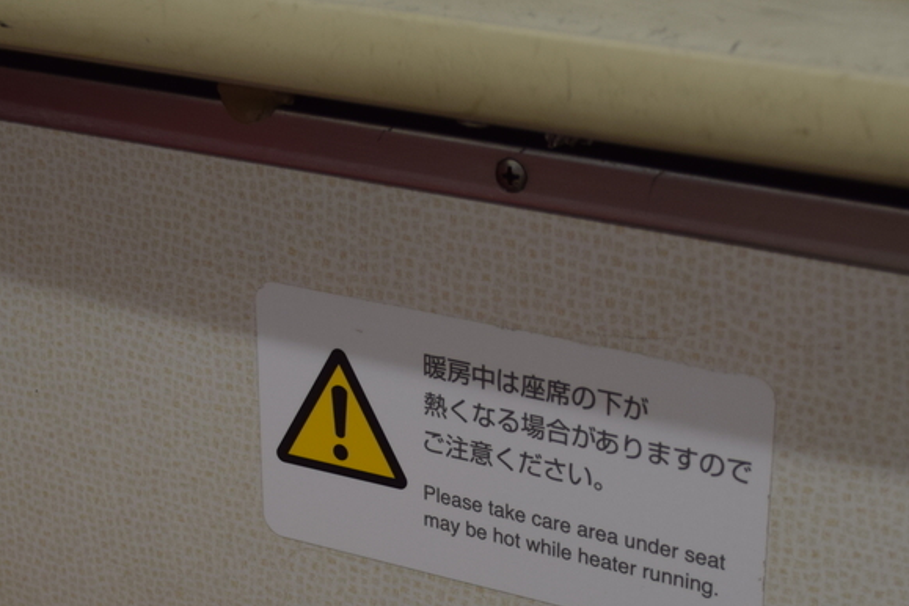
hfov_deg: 23.4
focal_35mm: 87
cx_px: 520
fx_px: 2197
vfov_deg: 15.6
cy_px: 512
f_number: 4.5
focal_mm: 28
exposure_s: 1/50
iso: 400
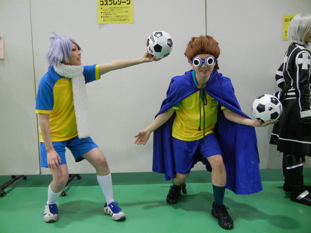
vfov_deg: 46.8
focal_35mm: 30
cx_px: 156
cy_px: 116
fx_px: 270
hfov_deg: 60.0
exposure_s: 1/42.4
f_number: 3.5
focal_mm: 5.4
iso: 400
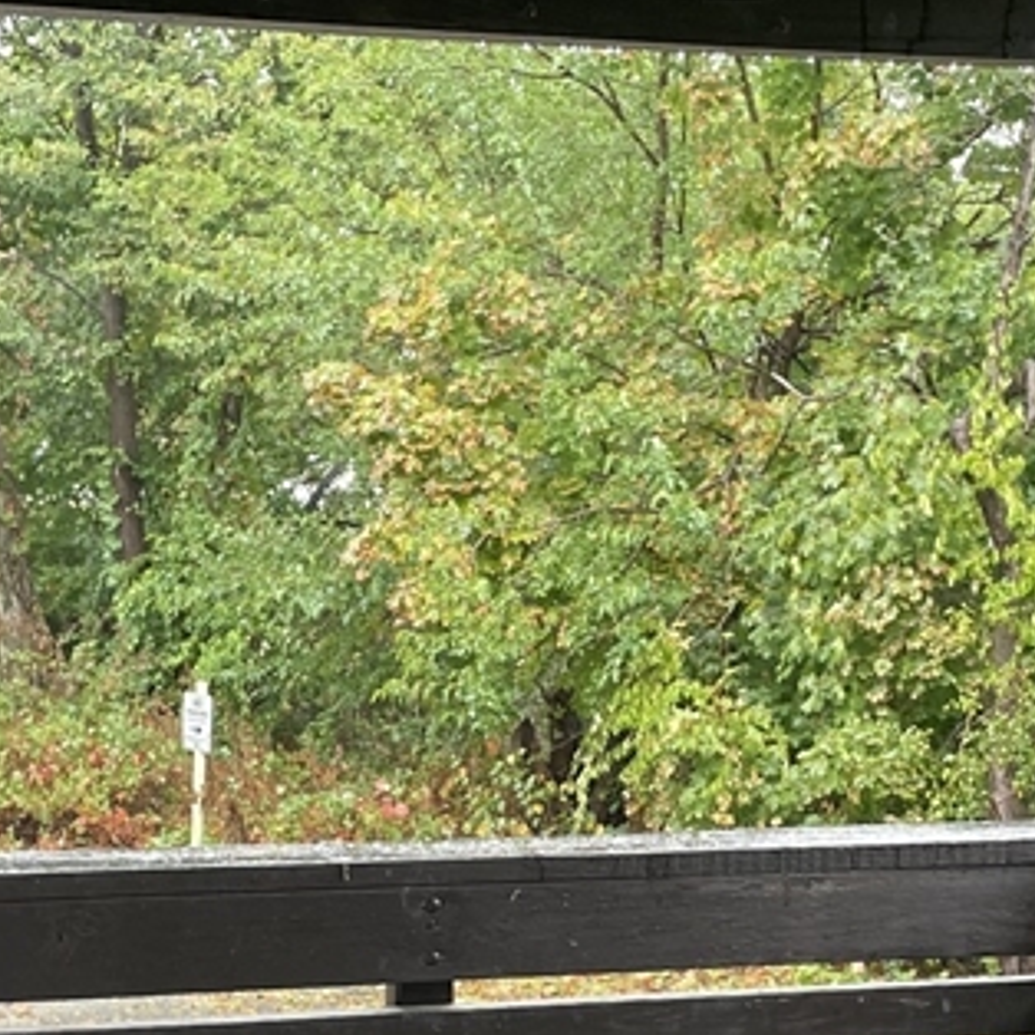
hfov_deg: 23.1
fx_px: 2537
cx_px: 554
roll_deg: -0.5
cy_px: 837
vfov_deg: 22.7
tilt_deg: -10.9
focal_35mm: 75
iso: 125
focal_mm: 4.2
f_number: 1.6
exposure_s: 1/120
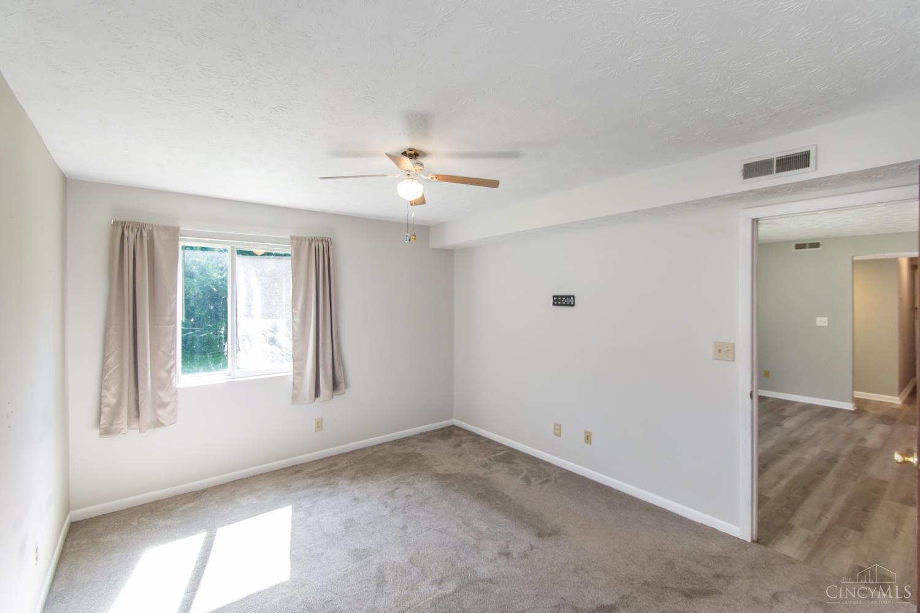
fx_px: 383
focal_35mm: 15
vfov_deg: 77.3
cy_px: 306
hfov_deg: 100.4
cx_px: 460
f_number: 4
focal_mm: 10
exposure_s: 1/60
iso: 200
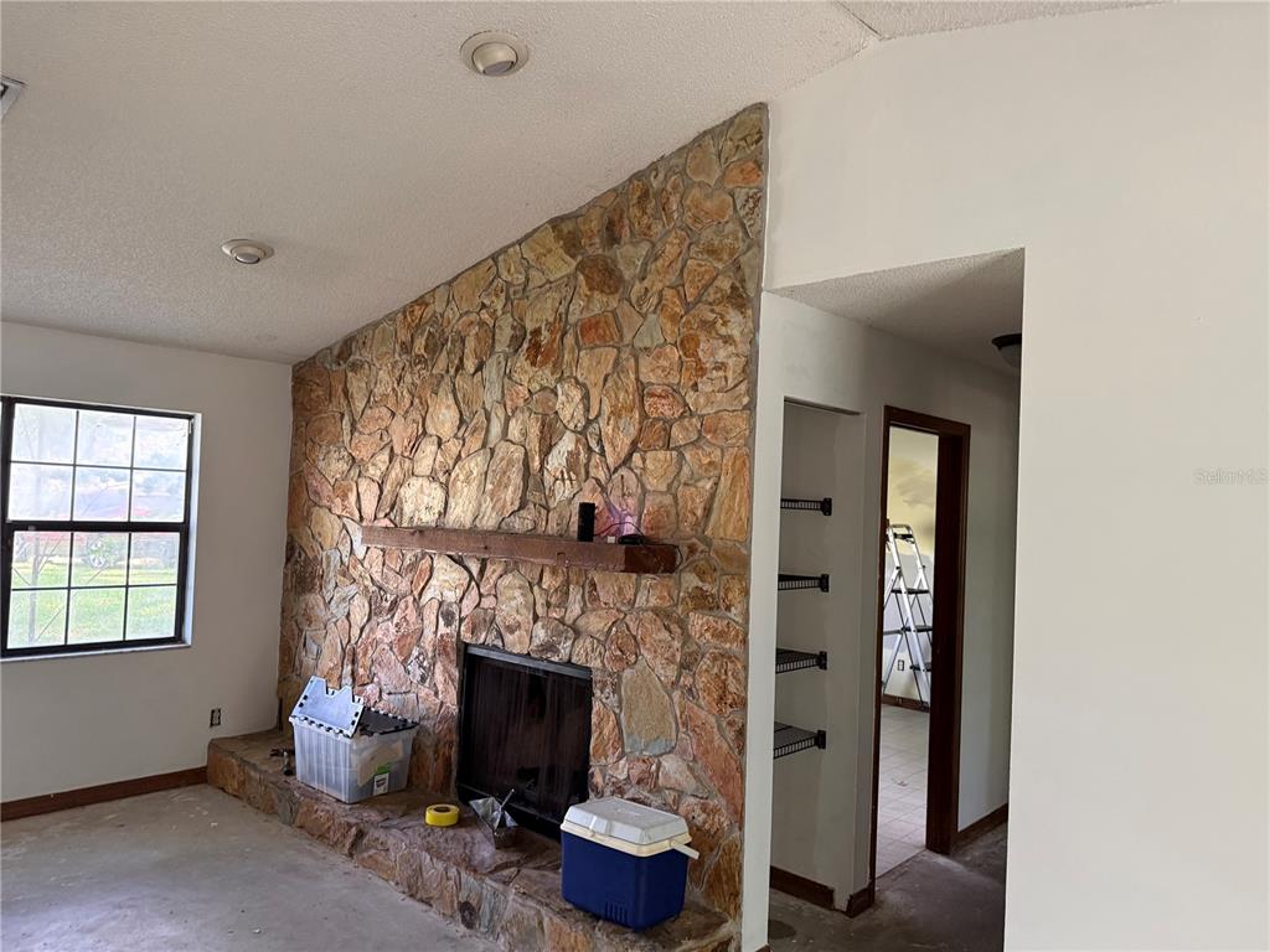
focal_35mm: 24
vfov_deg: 56.8
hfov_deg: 71.6
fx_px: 881
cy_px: 476
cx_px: 635
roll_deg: -2.3
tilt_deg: +2.6
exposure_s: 1/60
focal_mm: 6.76
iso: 400
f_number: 1.78
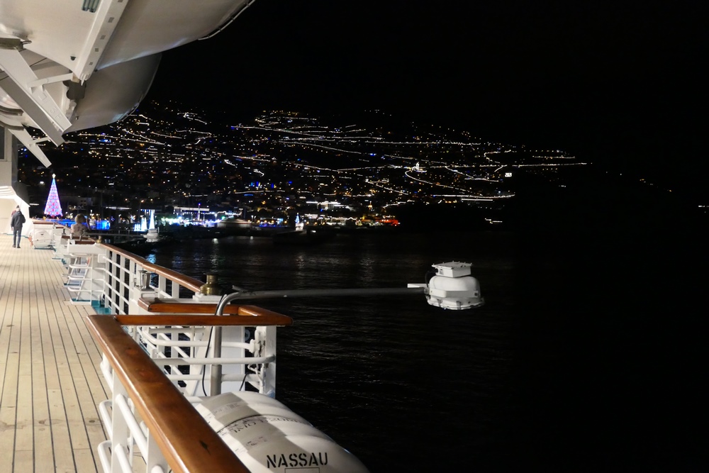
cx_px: 354
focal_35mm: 46
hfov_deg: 42.7
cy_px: 236
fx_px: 906
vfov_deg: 29.3
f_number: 4.1
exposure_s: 1/40
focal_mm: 16.7
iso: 3200
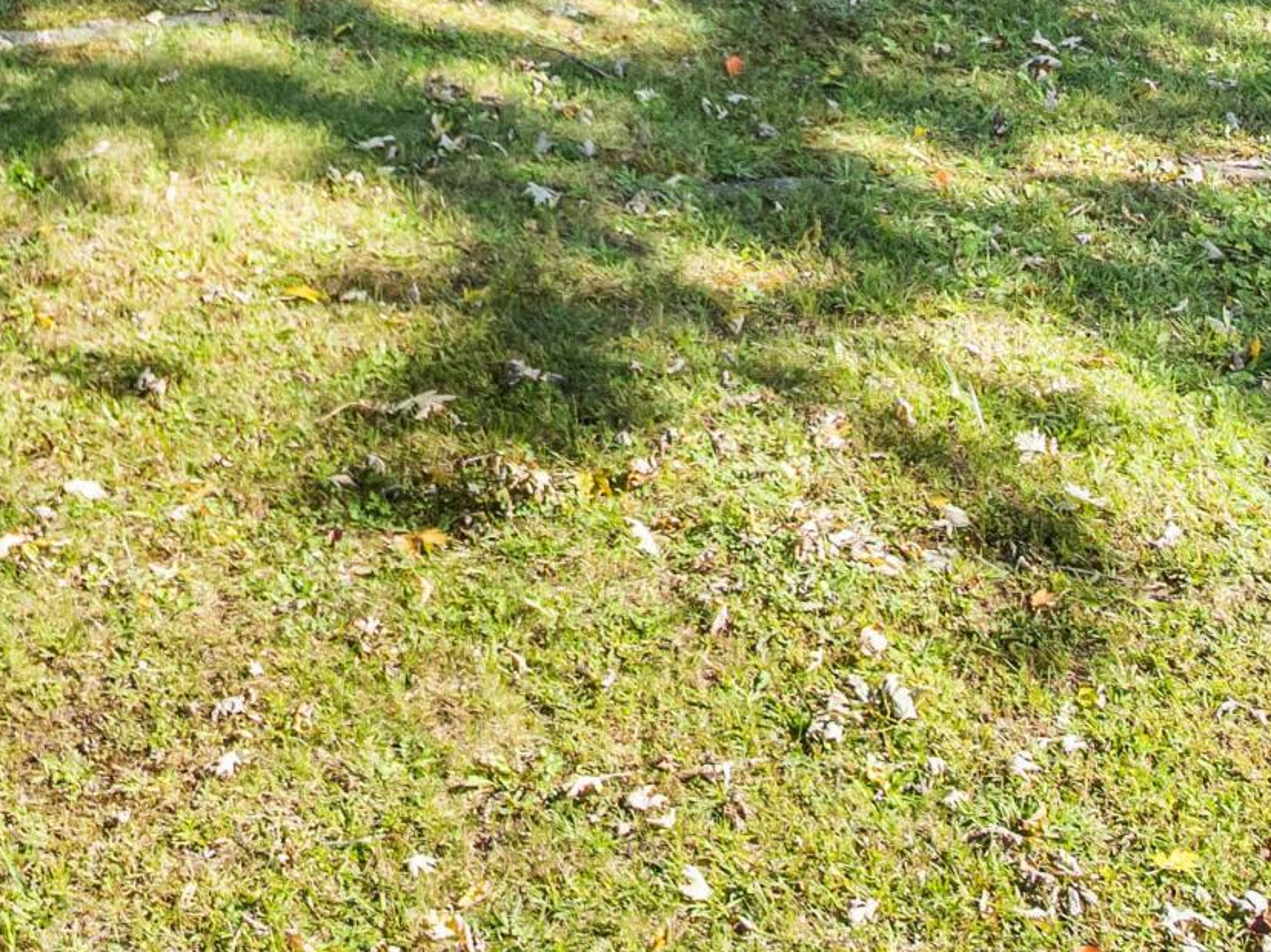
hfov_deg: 21.1
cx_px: -200
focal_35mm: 87
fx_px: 3194
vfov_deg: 15.0
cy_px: -706
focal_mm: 12.29
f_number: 2.8
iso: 140
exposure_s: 1/640
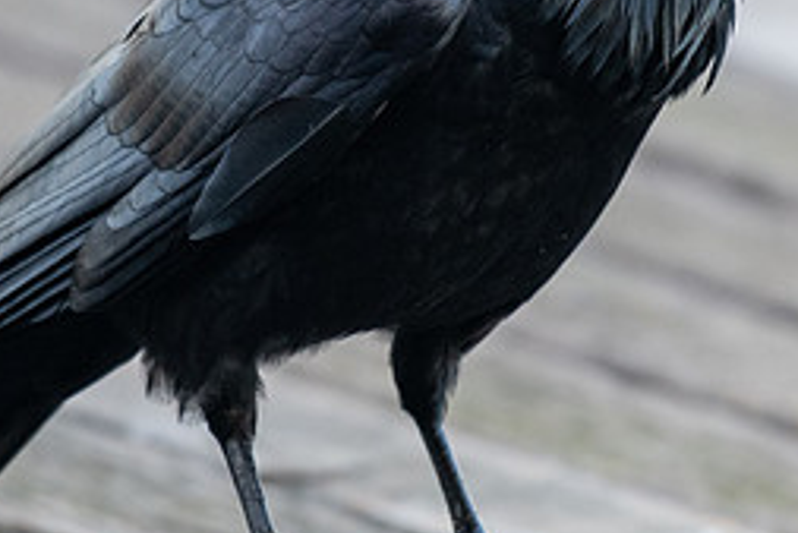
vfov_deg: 1.1
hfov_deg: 1.6
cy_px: 203
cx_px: 401
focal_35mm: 1290
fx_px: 28610
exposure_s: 1/800
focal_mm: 440
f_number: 5.6
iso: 1600
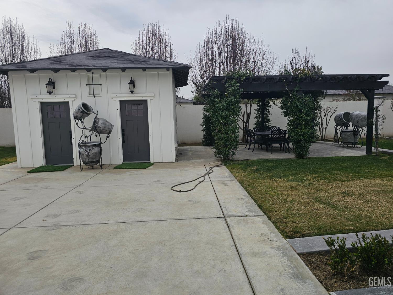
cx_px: 196
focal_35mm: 23
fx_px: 261
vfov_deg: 58.9
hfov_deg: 73.9
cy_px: 148
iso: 16
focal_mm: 6.3
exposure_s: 1/1290
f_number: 1.7
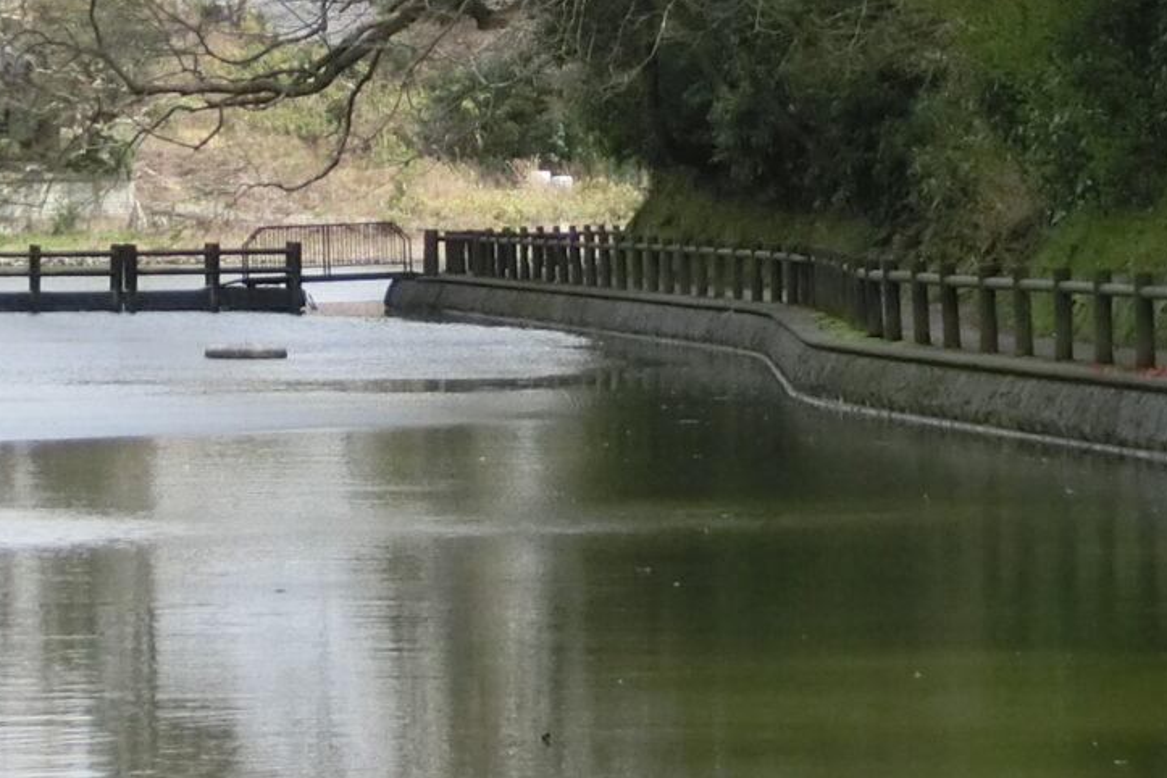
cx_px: 505
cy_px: -291
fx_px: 7520
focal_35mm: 232
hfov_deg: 8.9
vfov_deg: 5.9
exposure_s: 1/320
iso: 80
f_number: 4.6
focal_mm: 11.17
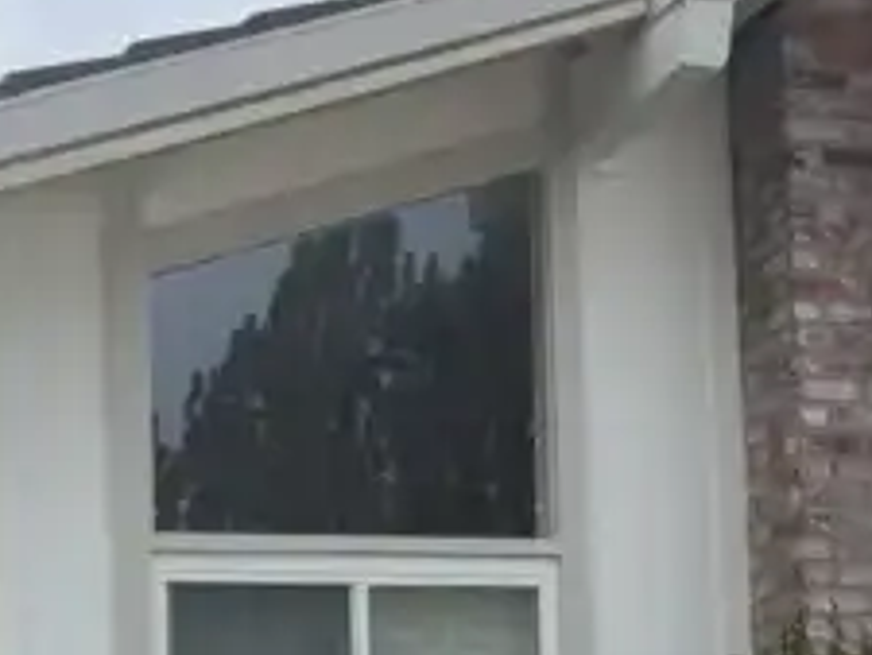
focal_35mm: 109
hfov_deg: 17.9
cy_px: 624
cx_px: 655
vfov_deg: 13.4
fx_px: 2747
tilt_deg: +5.6
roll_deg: +2.4
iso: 100
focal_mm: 6.76
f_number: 1.78
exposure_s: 1/5714
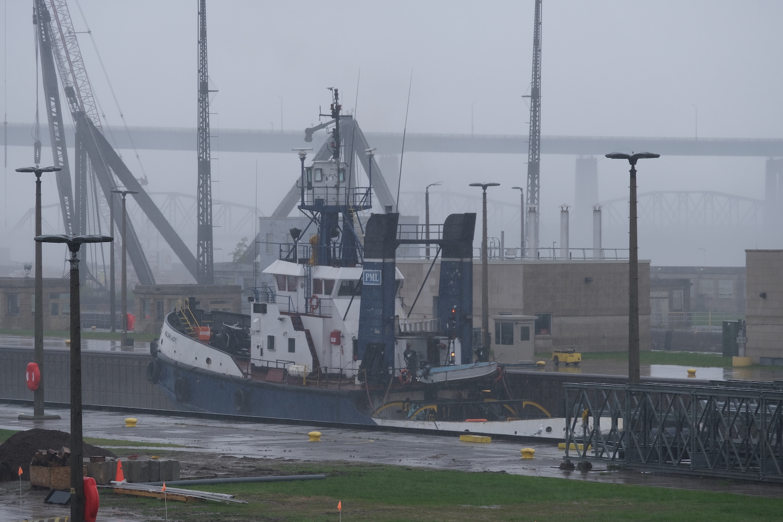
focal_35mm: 165
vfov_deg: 8.3
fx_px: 3588
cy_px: 261
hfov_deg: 12.5
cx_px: 392
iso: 200
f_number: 7.1
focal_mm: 110
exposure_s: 1/160
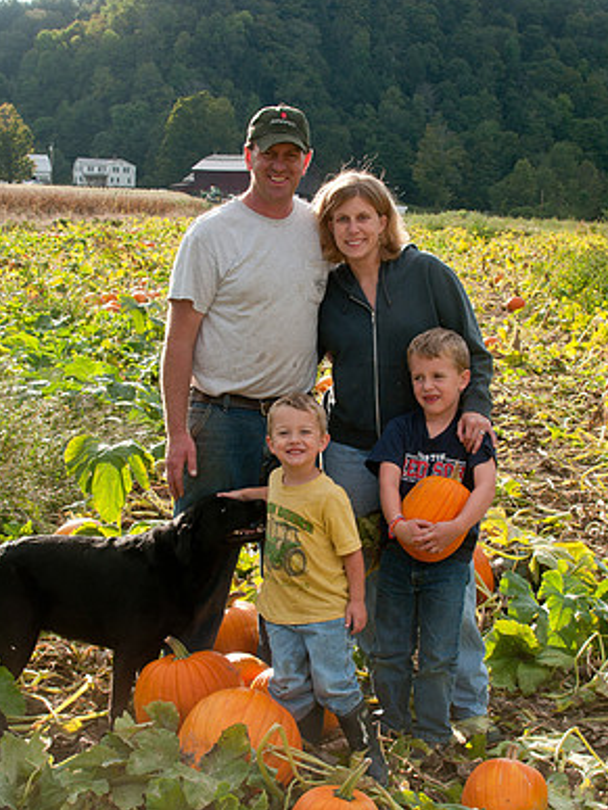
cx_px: 304
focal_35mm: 59
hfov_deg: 25.0
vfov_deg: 32.9
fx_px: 1371
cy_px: 453
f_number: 8
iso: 200
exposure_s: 1/200
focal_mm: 35
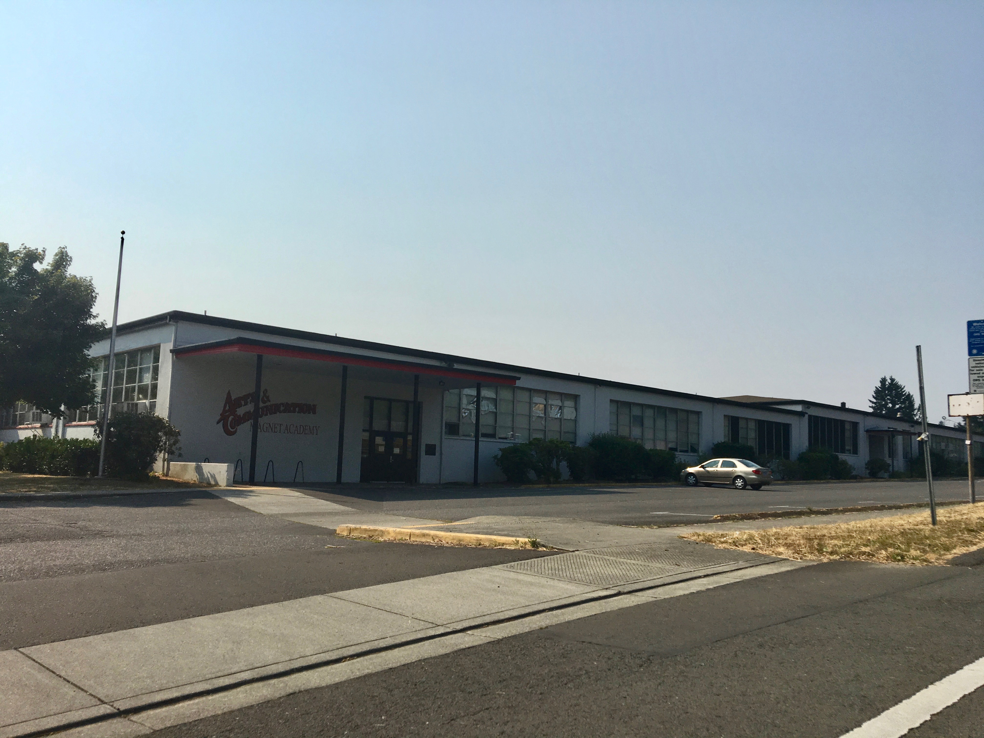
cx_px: 492
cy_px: 369
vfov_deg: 48.2
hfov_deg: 61.7
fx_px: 824
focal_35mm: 29
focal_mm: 4.15
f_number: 2.2
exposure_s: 1/3663
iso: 25
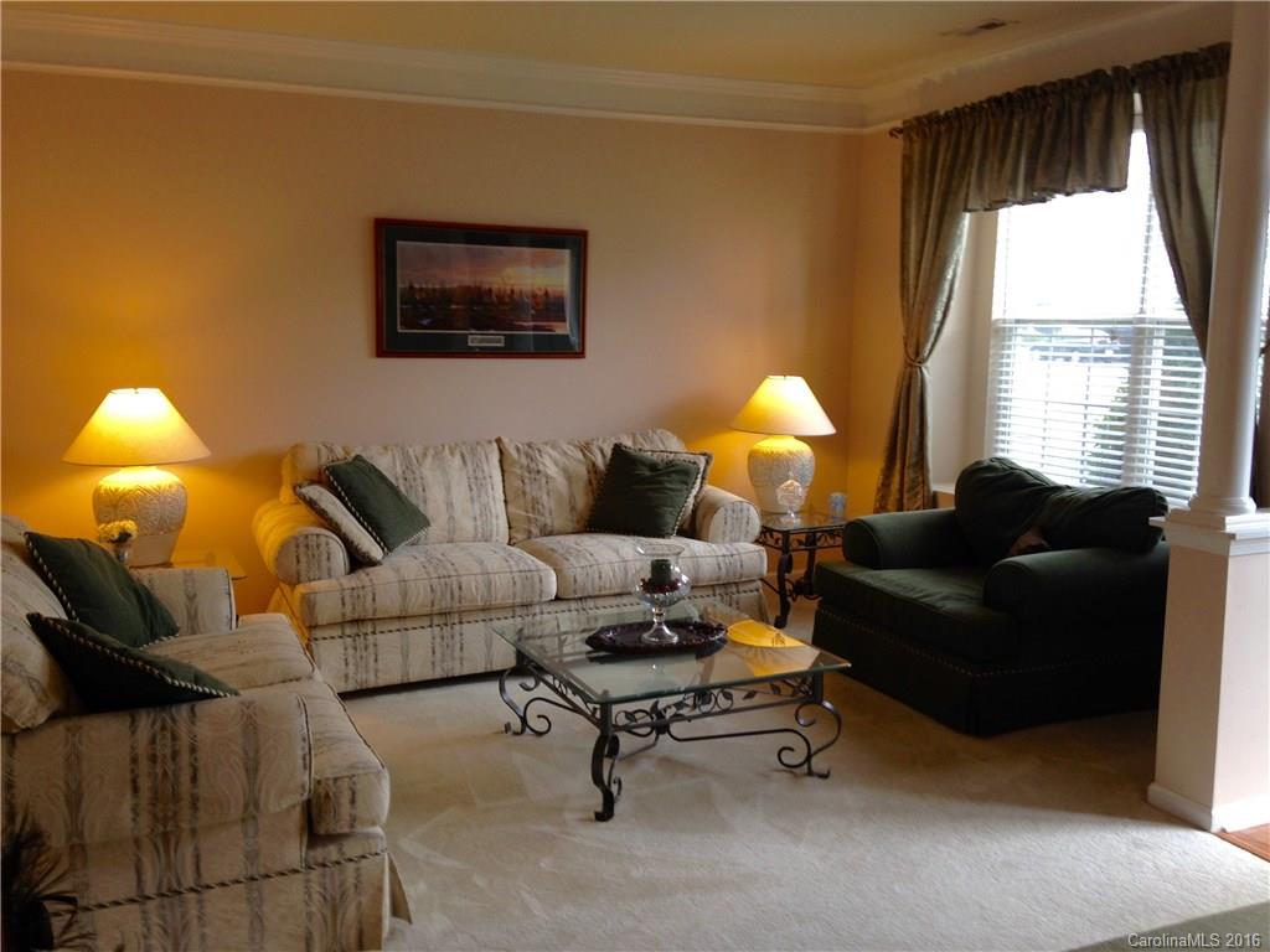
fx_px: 1211
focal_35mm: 33
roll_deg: +0.4
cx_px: 635
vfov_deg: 42.9
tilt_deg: -8.1
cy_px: 476
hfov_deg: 55.4
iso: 50
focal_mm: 4.12
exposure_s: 1/30
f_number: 2.4
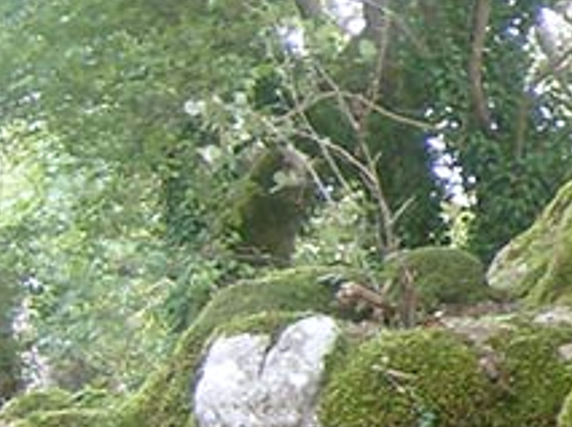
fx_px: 3530
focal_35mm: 214
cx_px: 1482
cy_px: 47
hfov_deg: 8.3
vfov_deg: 6.9
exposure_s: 1/45
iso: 100
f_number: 2.8
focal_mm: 5.8
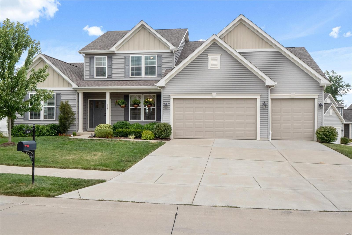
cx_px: 176
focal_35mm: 36
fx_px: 352
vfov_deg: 36.9
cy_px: 118
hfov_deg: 53.1
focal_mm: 18
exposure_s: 1/250
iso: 400
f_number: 8
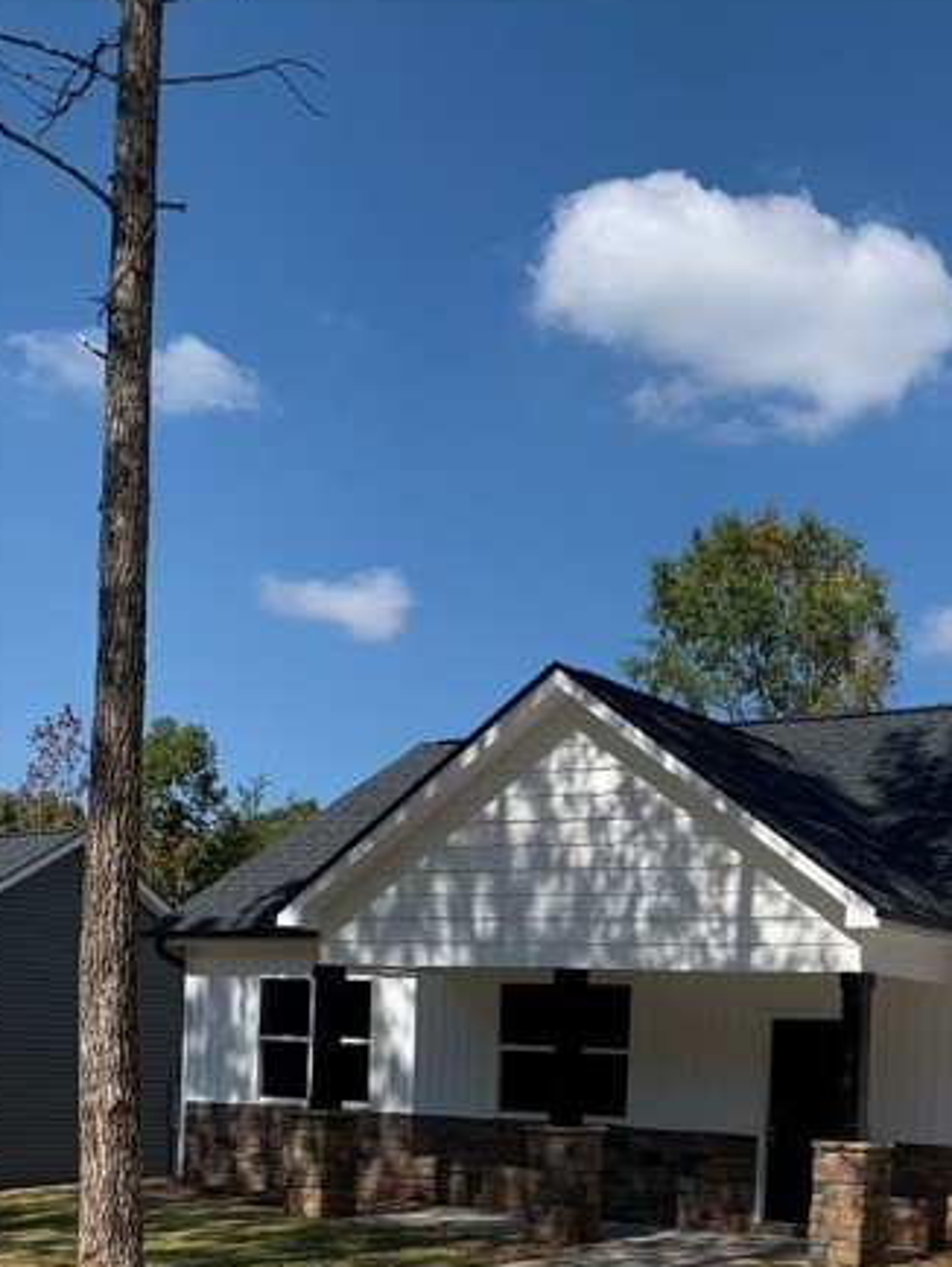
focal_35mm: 46
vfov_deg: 38.8
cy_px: 1101
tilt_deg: +0.6
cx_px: 821
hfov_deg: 30.4
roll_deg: -2.5
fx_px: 1685
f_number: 1.8
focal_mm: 4.25
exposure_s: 1/4098
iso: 25
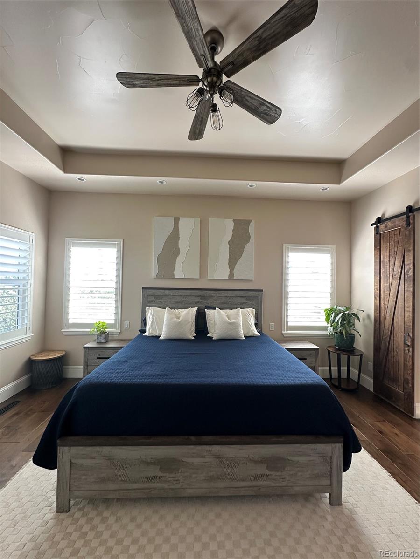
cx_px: 210
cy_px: 280
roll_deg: -2.4
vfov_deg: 102.1
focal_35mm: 14
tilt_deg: +2.2
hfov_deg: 85.7
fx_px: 226
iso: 125
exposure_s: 1/99
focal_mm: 2.22
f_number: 2.2
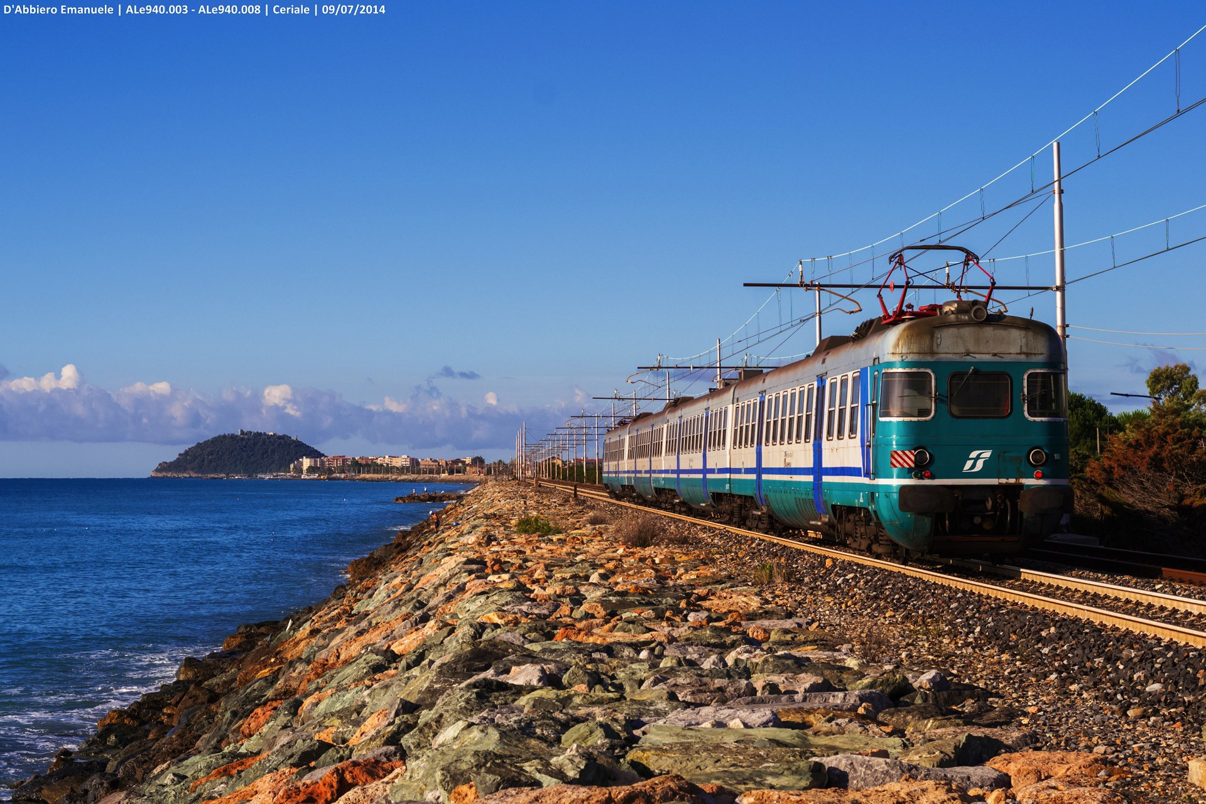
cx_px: 603
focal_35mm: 75
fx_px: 2512
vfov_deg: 18.2
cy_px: 402
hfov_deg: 27.0
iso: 200
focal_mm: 50
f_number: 7.1
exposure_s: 1/800
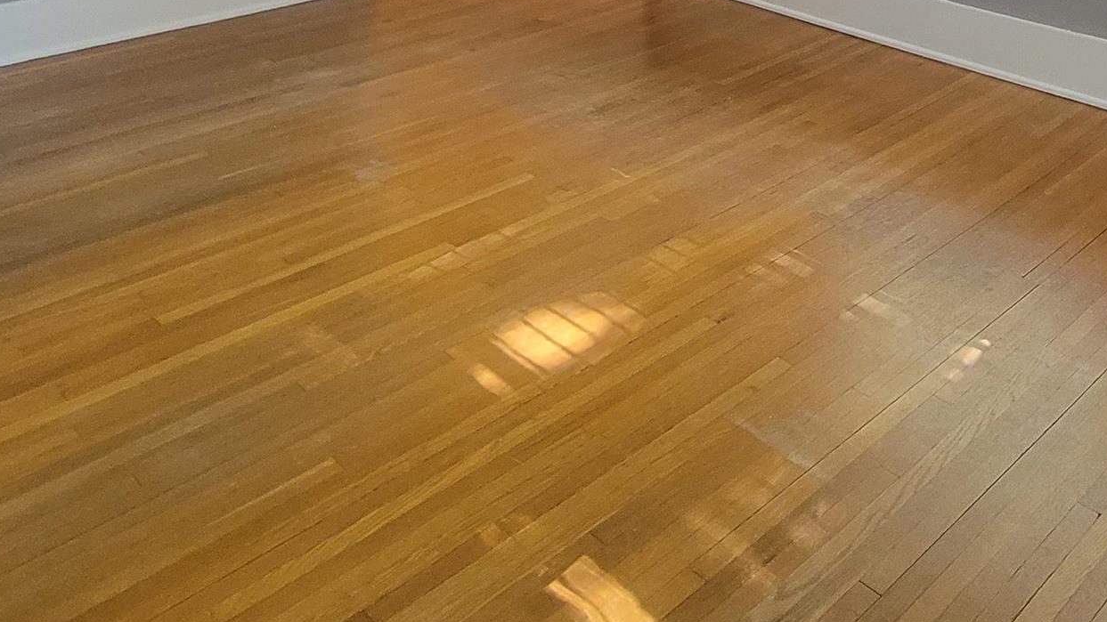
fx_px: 1027
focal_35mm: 35
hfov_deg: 55.7
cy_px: -195
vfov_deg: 27.8
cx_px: 718
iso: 320
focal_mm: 2.2
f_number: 2.2
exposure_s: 1/60
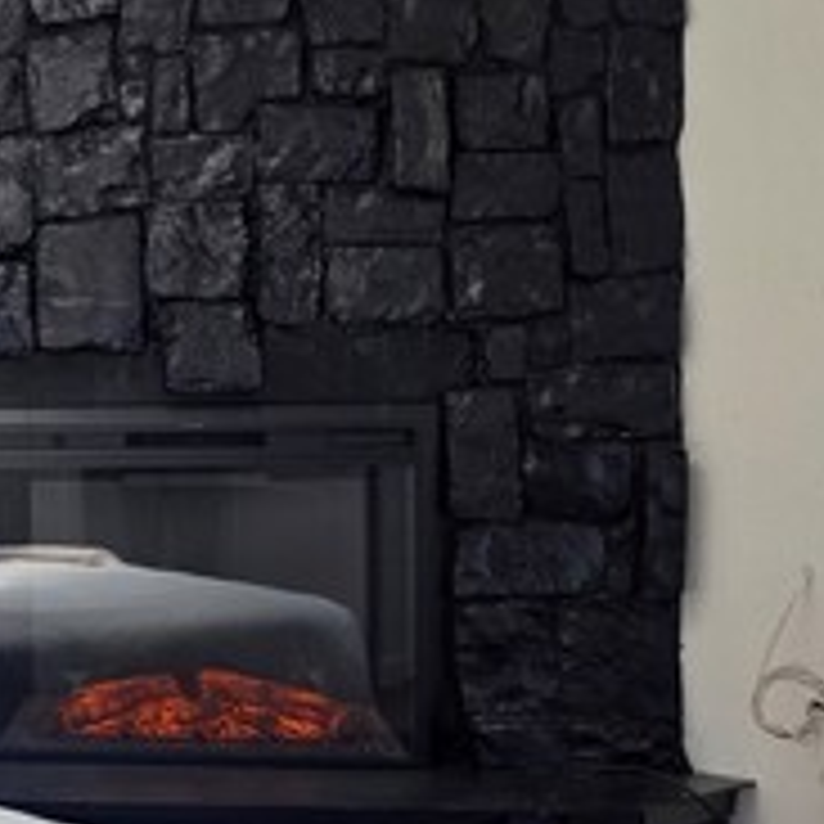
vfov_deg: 24.3
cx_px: -158
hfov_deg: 22.5
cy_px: 464
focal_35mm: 71
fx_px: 1912
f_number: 1.7
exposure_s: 1/180
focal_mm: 6.3
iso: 50
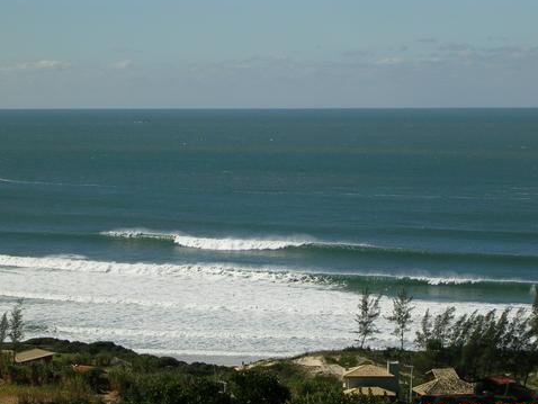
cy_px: 228
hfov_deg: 14.9
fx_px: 2053
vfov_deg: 11.2
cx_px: 272
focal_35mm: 132
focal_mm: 17.4
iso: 50
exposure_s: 1/813
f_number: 4.9
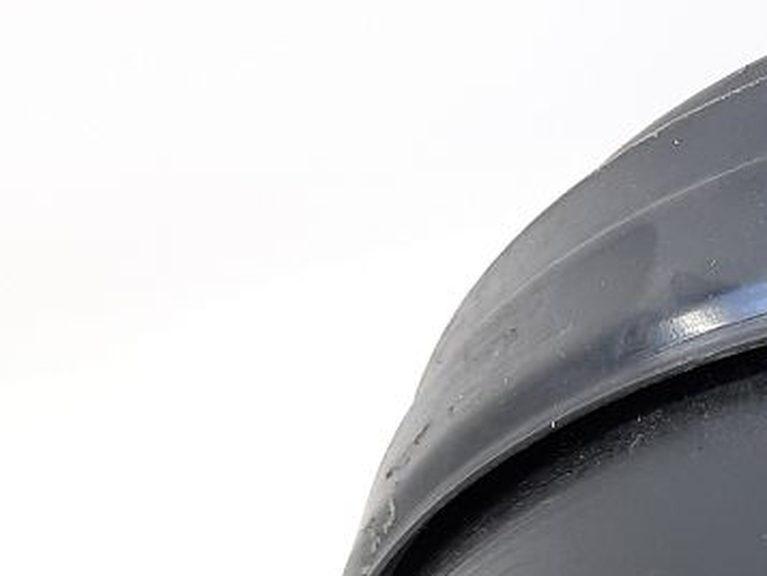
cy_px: 503
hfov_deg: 20.3
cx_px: 1117
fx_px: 1862
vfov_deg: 17.4
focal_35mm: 84
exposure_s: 1/50
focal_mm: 4.6
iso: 125
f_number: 2
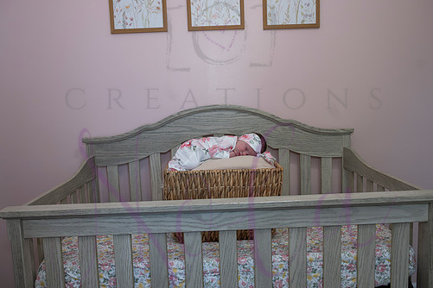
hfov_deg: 63.7
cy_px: 137
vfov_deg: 44.9
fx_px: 349
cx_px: 218
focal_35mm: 29
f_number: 4
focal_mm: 24
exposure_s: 1/320
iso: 800
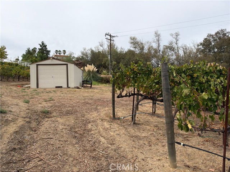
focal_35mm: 24
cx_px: 115
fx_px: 159
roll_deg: +1.4
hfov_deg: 71.6
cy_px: 86
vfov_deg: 56.8
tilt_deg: -0.8
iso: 64
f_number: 1.8
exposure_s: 1/4329
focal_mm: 6.93
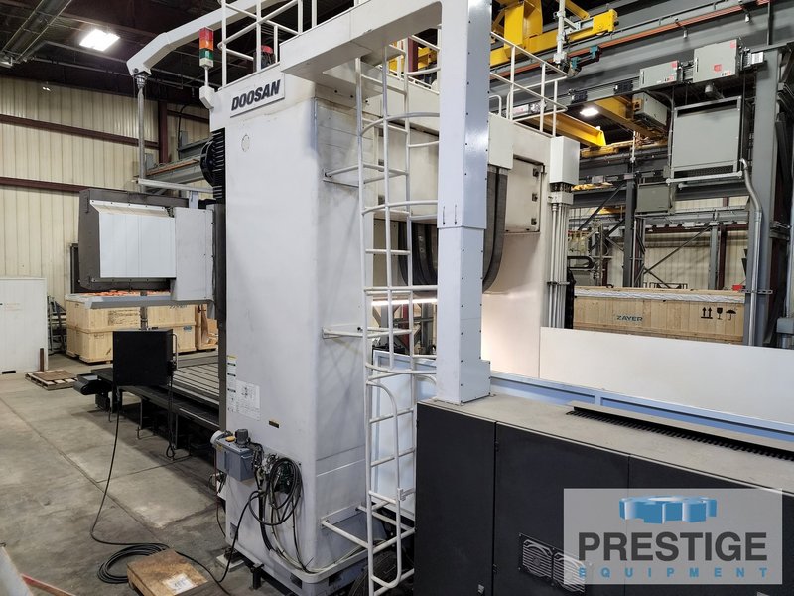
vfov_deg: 58.9
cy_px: 298
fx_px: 528
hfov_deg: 73.9
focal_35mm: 23
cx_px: 397
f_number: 1.8
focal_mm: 6.4
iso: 500
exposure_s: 1/120
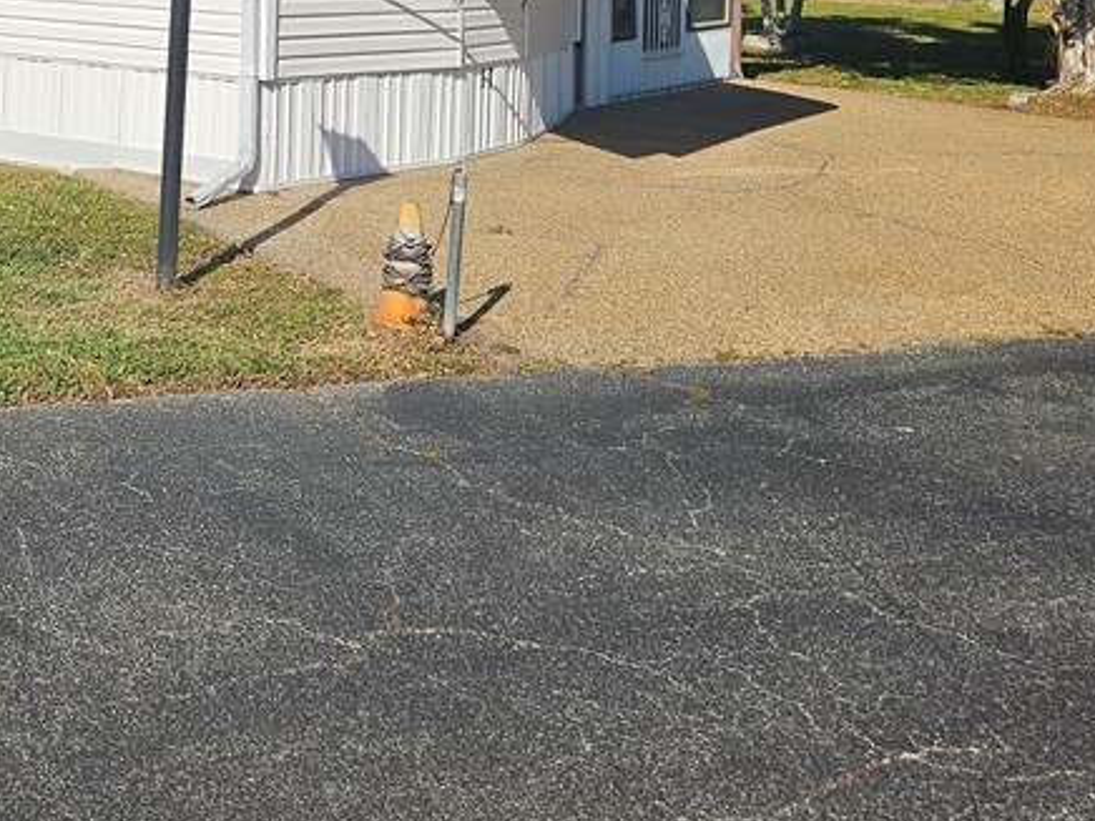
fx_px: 1708
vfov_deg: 25.1
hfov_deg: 34.3
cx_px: 198
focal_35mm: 54
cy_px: -88
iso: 25
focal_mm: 5.4
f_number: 1.8
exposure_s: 1/3550
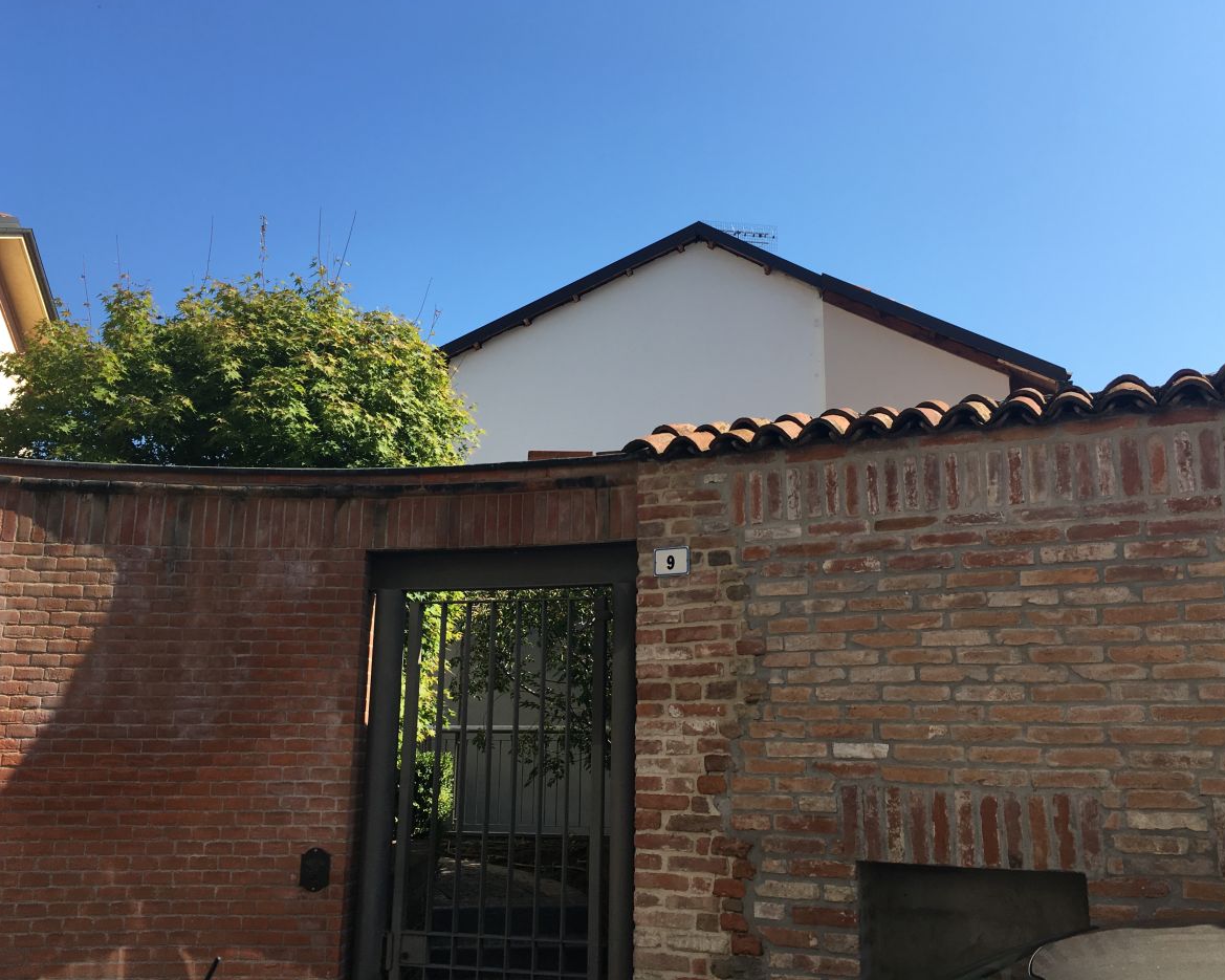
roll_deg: -0.7
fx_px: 1124
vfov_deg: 47.1
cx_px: 636
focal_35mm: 31
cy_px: 478
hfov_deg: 57.2
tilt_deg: +13.5
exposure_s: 1/986
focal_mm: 4.15
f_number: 2.2
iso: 25
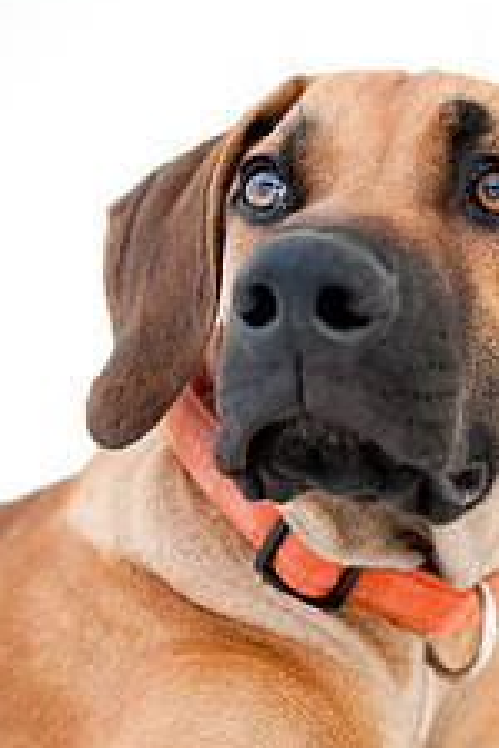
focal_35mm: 96
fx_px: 1996
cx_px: 431
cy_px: 485
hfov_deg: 14.1
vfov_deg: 21.2
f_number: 3.5
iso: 400
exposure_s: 1/320
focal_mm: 48
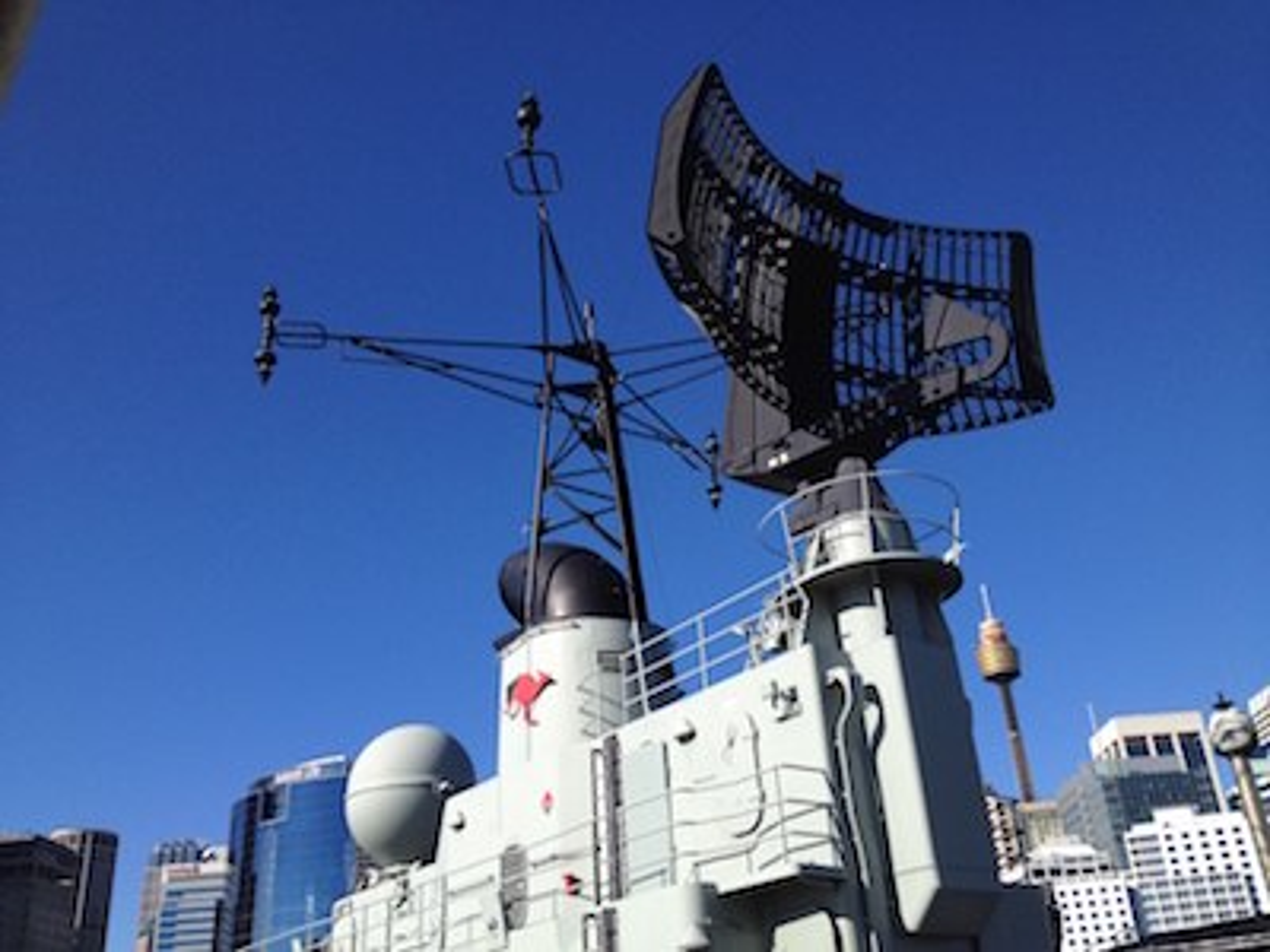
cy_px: 476
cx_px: 635
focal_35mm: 35
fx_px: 1284
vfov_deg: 40.7
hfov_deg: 52.6
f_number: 2.4
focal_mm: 4.28
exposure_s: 1/1972
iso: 64
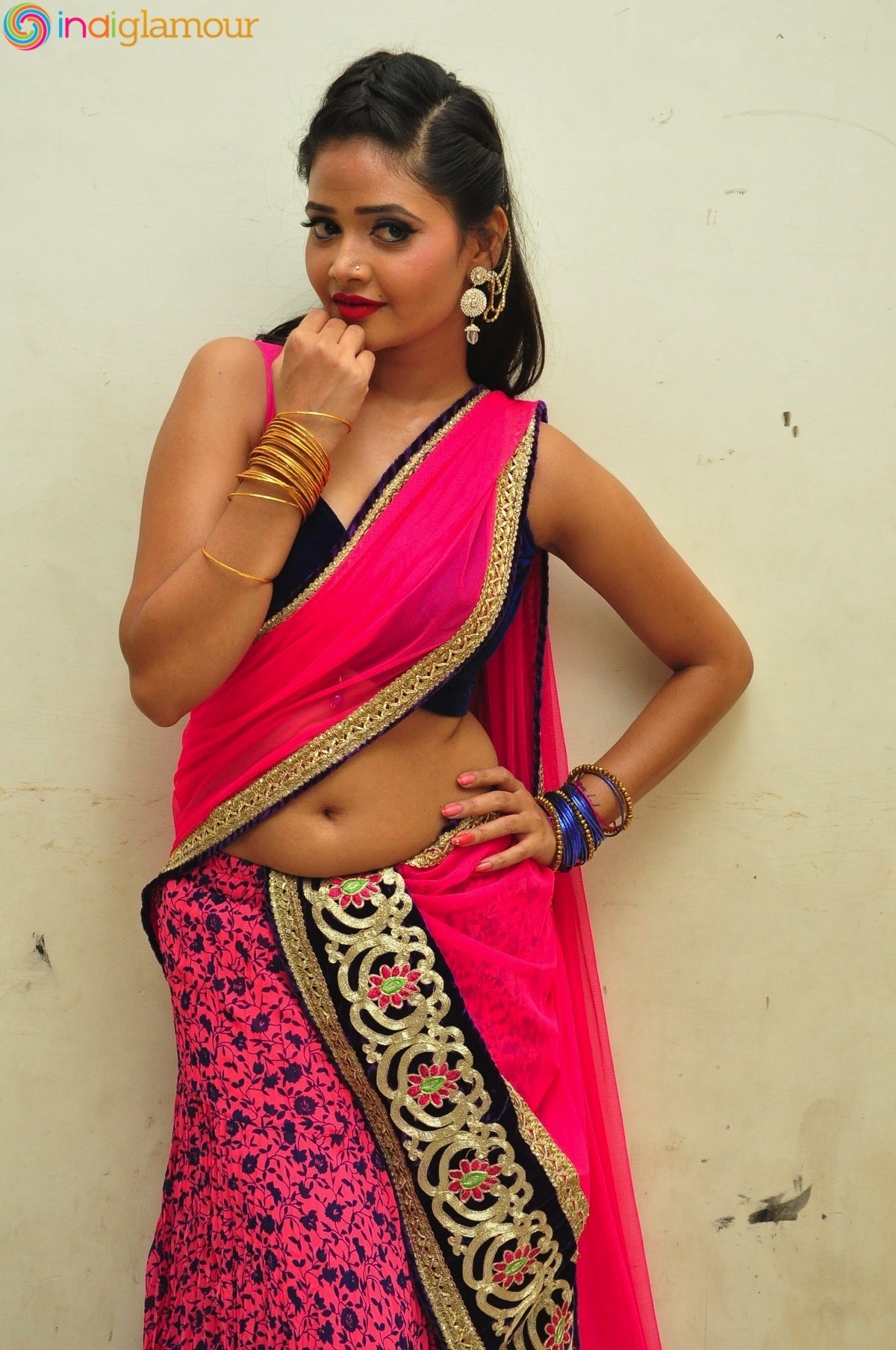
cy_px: 675
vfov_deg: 31.9
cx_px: 448
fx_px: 2358
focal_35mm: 63
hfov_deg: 21.5
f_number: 7.1
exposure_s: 1/125
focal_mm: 42
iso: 1600
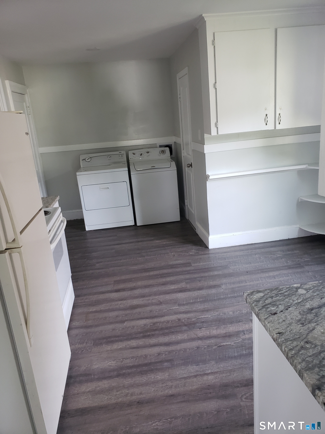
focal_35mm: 26
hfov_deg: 53.1
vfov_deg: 67.3
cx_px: 162
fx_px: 325
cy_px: 217
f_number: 2.4
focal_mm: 4.3
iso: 320
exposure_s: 1/60
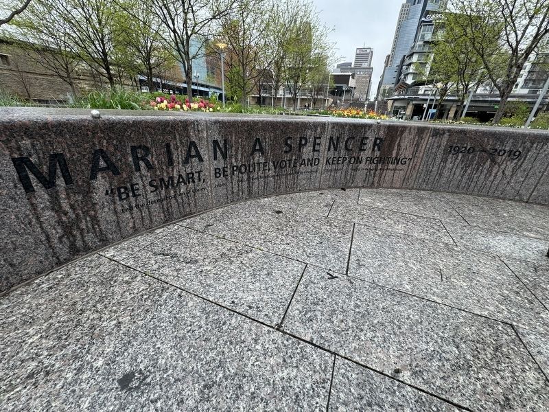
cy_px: 206
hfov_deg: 102.1
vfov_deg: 85.7
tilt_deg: -24.8
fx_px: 222
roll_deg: -3.4
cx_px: 274
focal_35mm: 14
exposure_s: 1/187
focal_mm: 2.22
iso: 40
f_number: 2.2
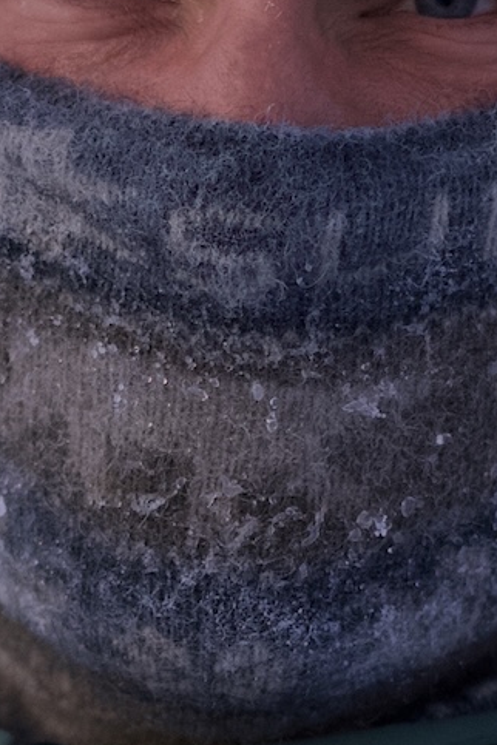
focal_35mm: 373
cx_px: 218
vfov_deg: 5.5
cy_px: 484
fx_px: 7724
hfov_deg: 3.7
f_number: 1.6
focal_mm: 50
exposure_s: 1/640
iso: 500
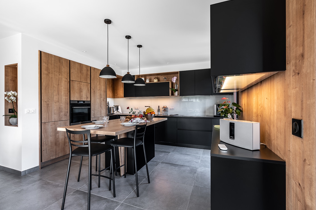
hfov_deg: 93.2
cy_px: 110
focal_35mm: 17
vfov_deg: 70.4
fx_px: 149
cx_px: 149
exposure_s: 1/1.25
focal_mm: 16
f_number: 9
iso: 50
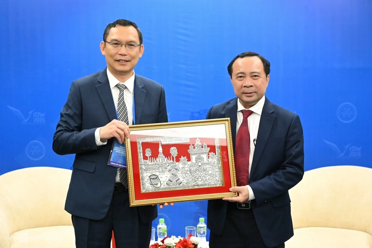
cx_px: 186
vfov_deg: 20.9
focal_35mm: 65
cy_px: 124
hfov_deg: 30.9
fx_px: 672
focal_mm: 65
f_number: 6.3
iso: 12800
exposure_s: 1/80
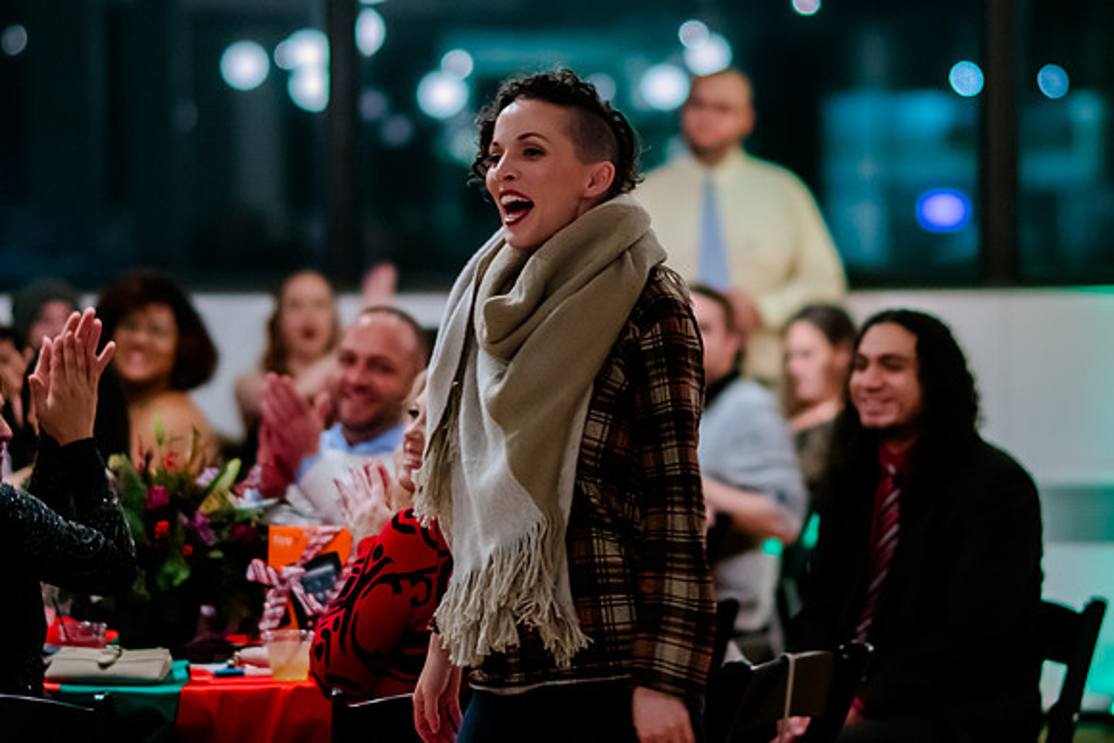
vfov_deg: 7.6
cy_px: 326
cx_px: 633
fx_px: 5569
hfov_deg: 11.4
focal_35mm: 180
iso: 3200
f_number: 2
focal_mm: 105
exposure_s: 1/250
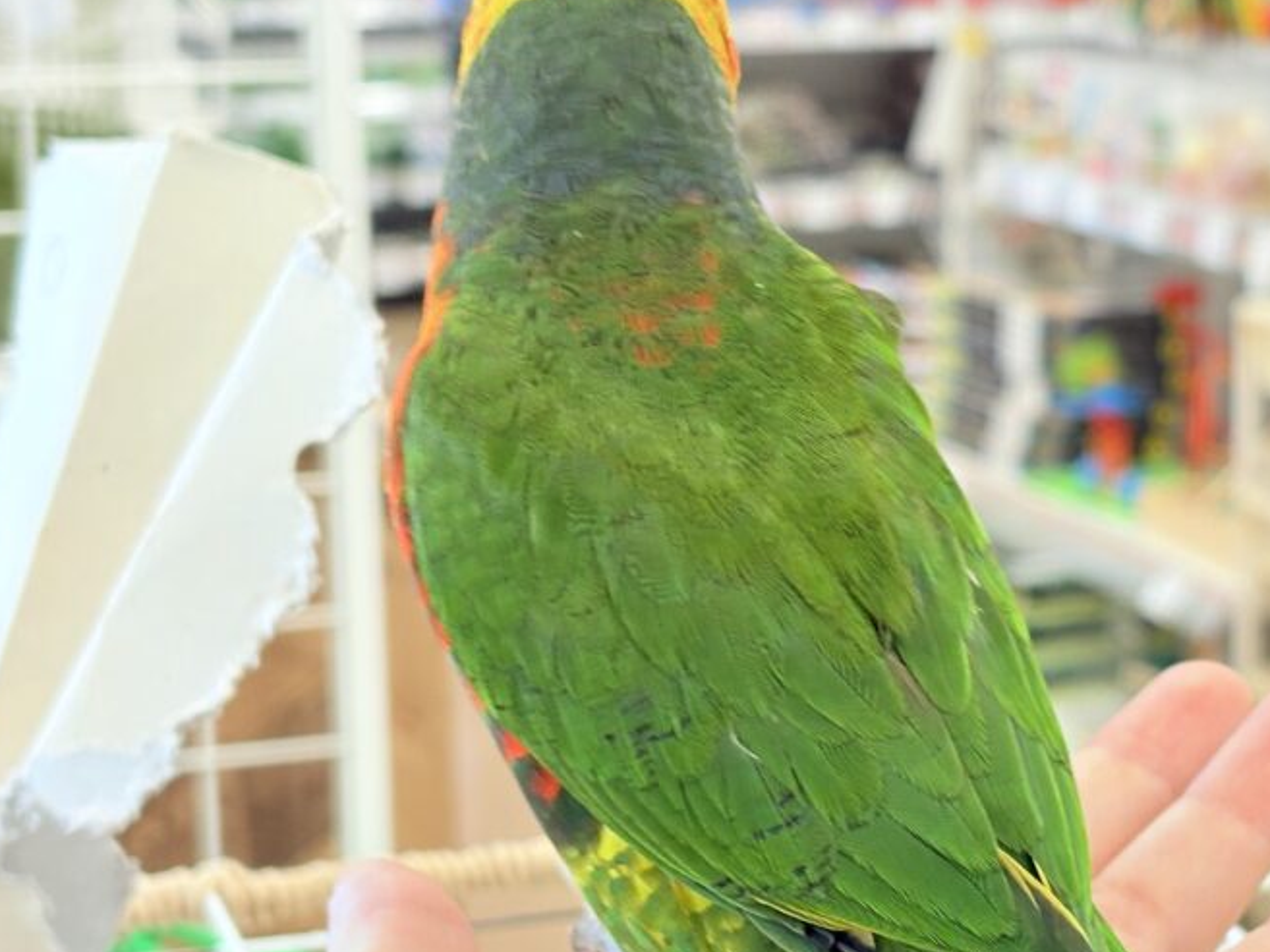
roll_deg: +1.4
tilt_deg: -11.8
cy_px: 566
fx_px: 3486
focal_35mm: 95
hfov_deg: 20.4
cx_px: 1046
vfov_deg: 15.6
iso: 50
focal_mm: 5.96
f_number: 1.6
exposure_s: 1/50
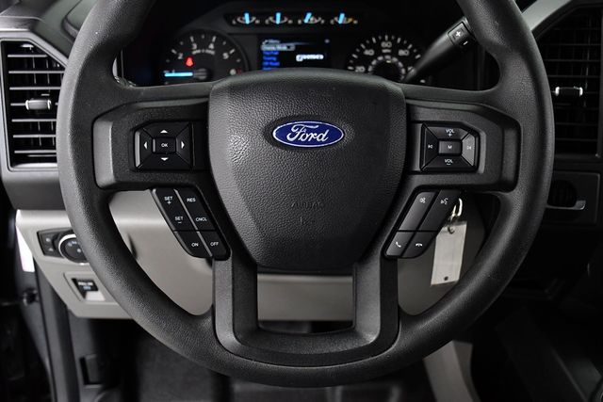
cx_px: 302
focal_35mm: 36
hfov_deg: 53.1
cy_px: 201
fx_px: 603
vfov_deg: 36.9
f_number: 3.8
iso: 2500
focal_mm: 24
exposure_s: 1/160
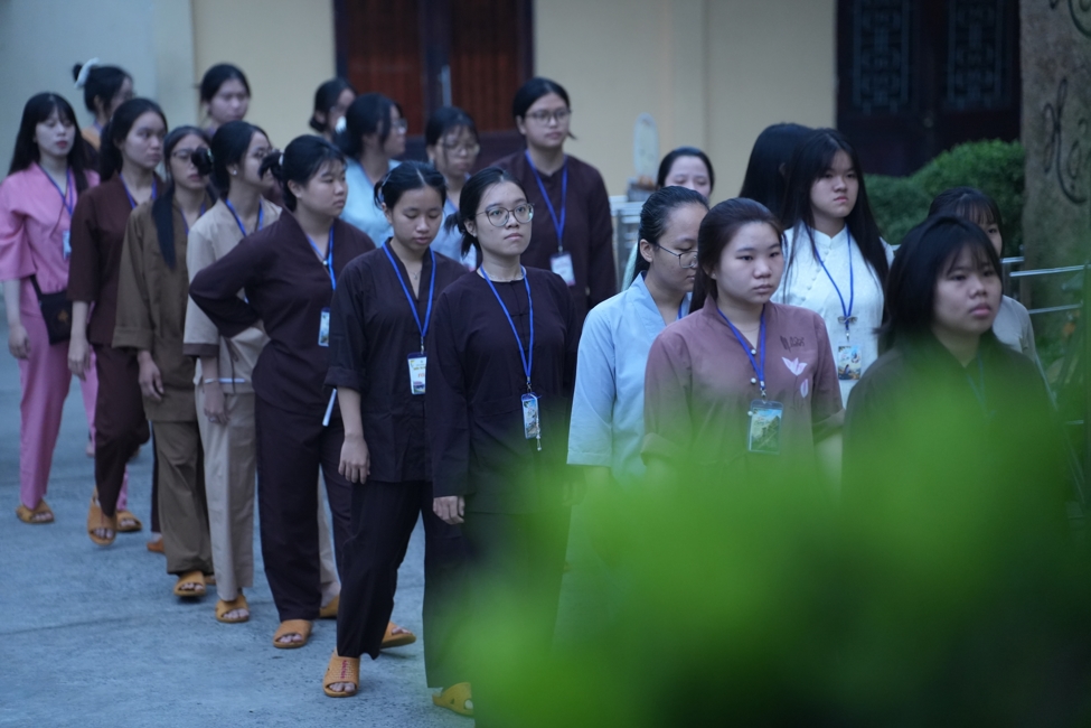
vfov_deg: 10.9
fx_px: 3818
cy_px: 364
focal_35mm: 126
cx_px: 546
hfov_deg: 16.3
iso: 3200
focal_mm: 126
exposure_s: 1/125
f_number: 2.8
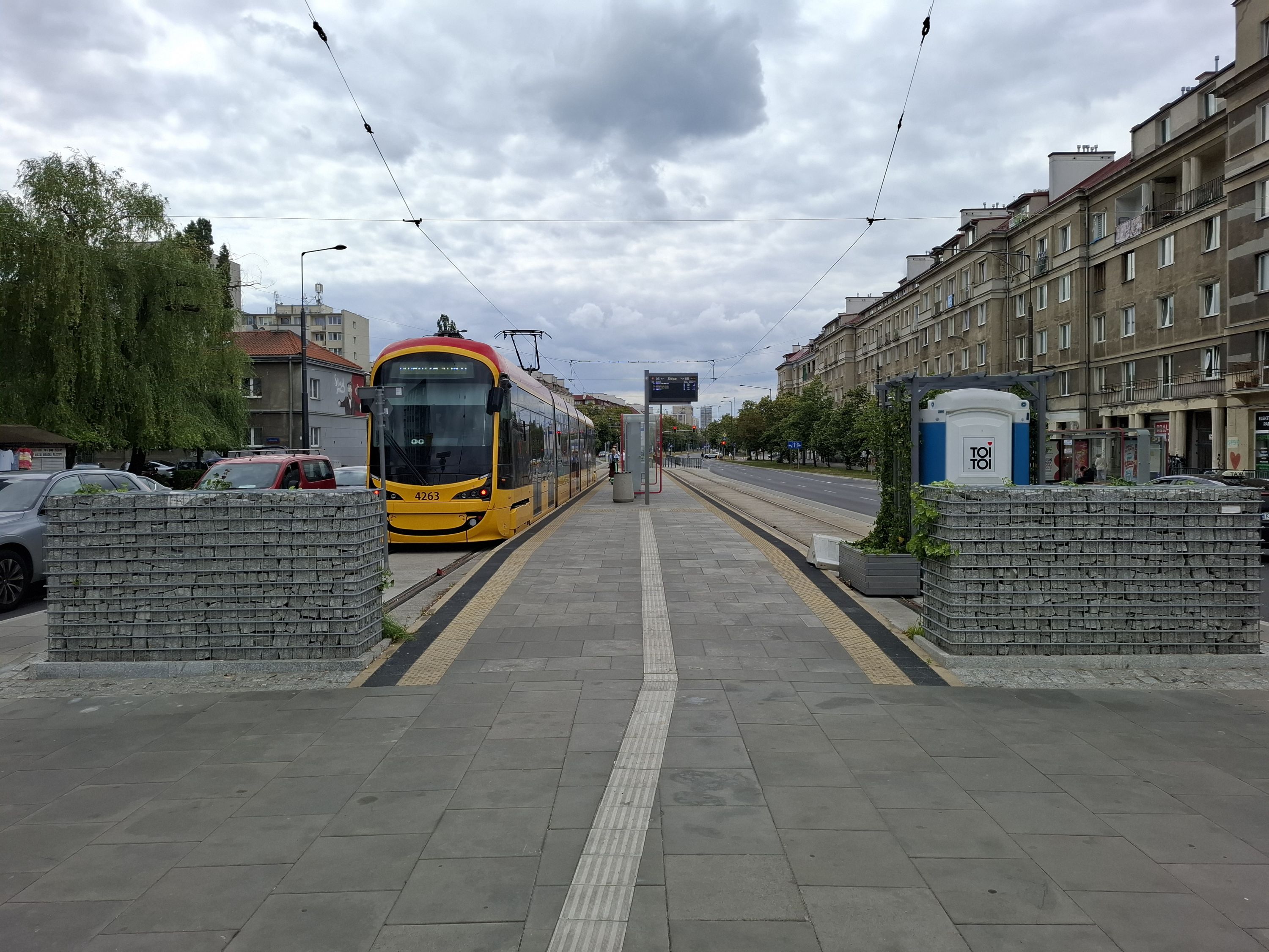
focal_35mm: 23
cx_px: 634
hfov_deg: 73.9
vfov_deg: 58.9
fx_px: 843
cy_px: 476
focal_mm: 5.54
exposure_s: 1/2660
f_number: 1.8
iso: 50
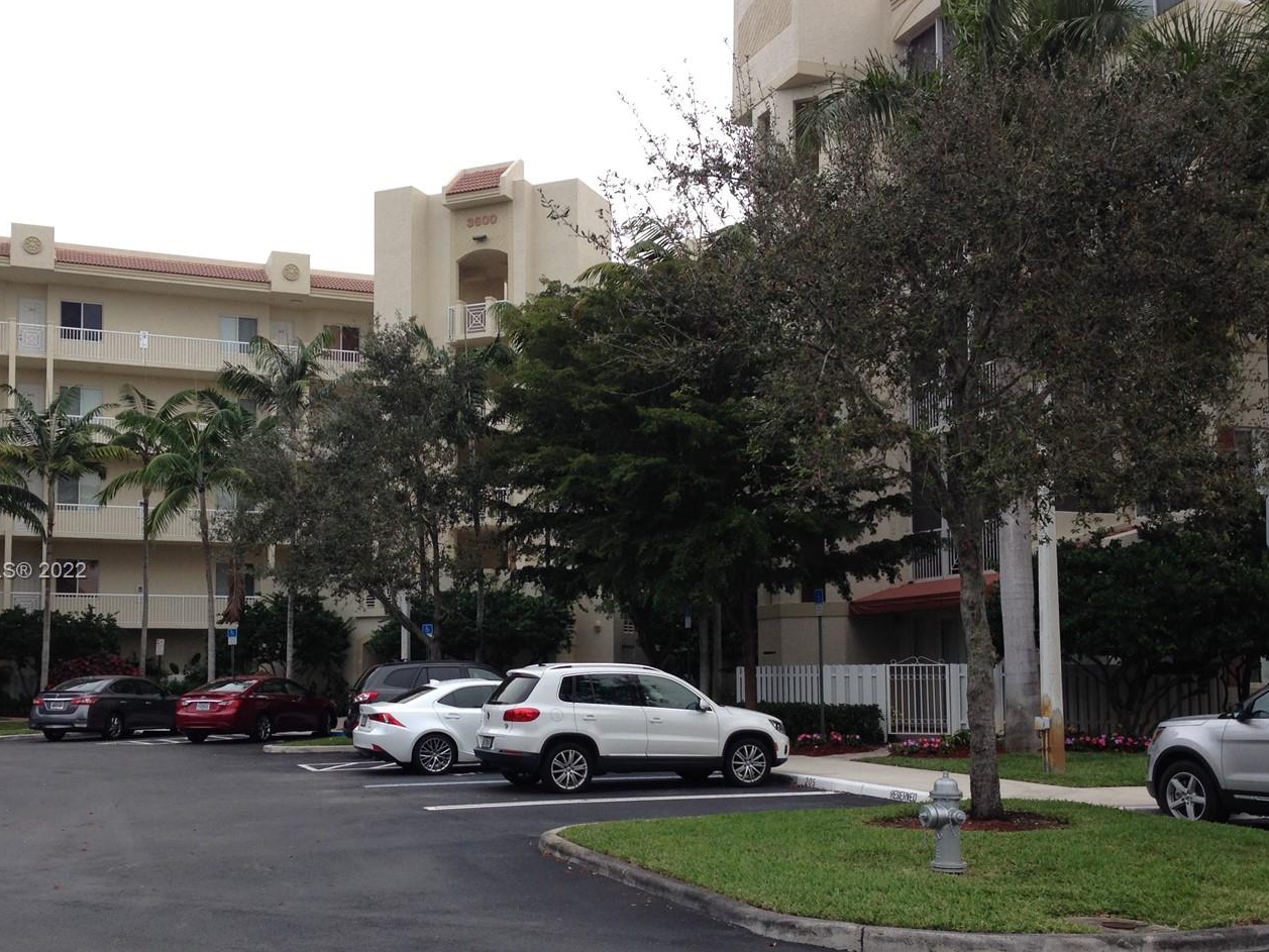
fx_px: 1540
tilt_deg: +5.0
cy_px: 572
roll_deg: -1.2
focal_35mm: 42
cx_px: 571
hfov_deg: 44.7
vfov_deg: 34.2
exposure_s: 1/181
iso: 50
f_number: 2.4
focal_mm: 4.12
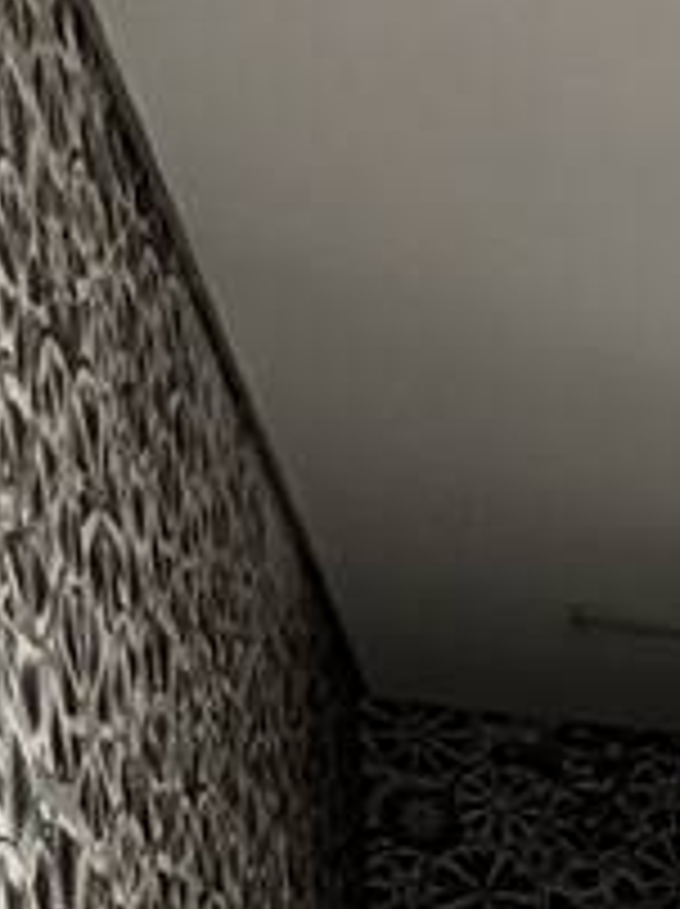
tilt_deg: -7.6
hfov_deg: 14.3
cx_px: 1558
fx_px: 1969
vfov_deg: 21.4
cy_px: 1408
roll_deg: -3.0
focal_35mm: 75
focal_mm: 2.22
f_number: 2.2
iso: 160
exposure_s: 1/99
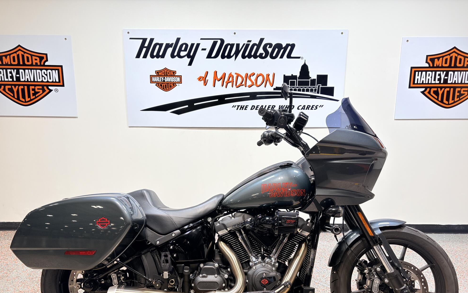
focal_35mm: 28
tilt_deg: -10.9
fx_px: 357
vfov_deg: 44.3
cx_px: 233
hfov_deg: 66.5
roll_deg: +0.1
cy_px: 178
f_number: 1.6
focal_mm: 5.96
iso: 40
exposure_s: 1/120
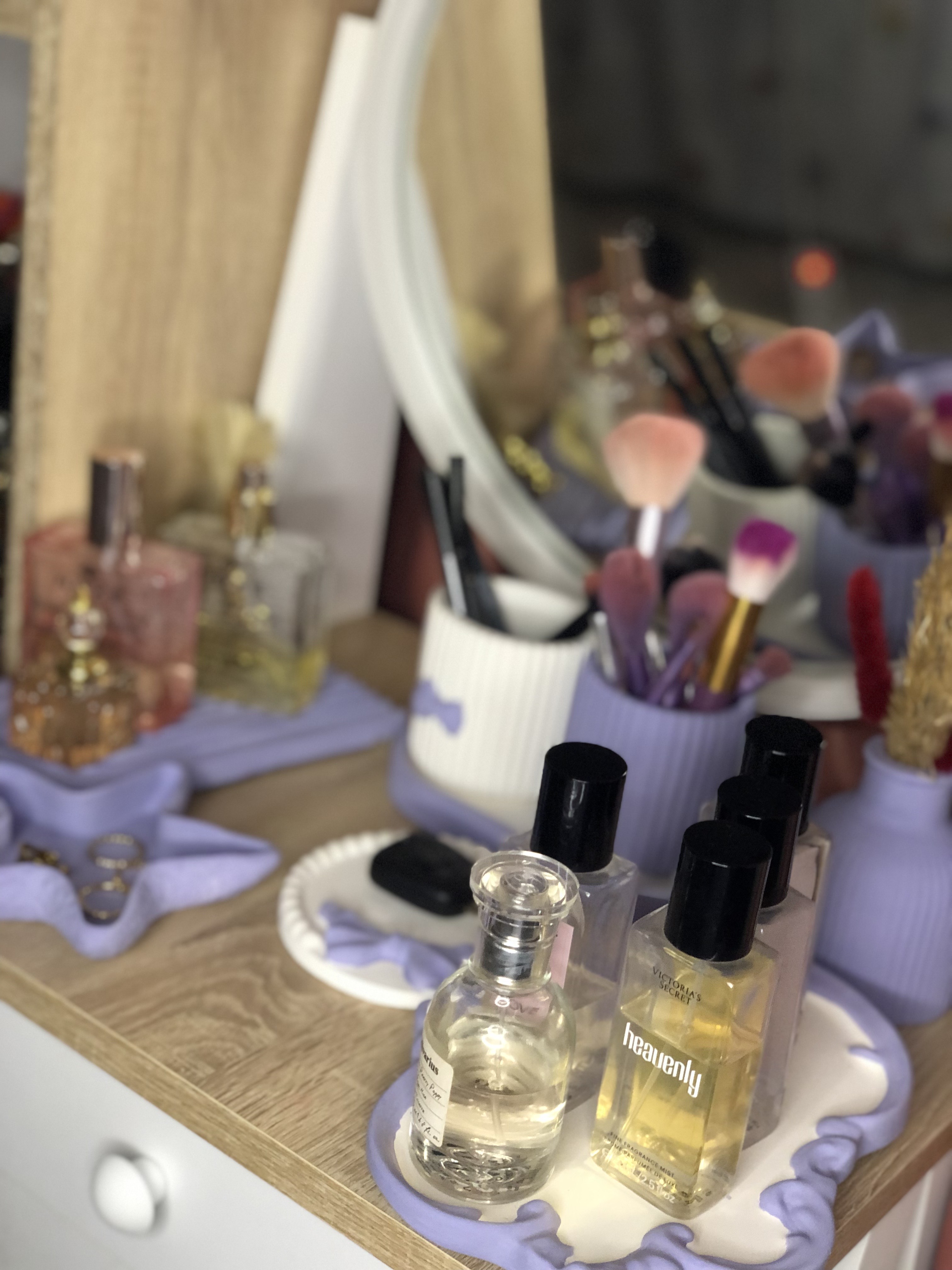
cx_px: 476
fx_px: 1907
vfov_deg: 36.8
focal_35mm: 52
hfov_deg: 28.0
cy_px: 635
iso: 160
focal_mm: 6
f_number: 2.4
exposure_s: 1/15
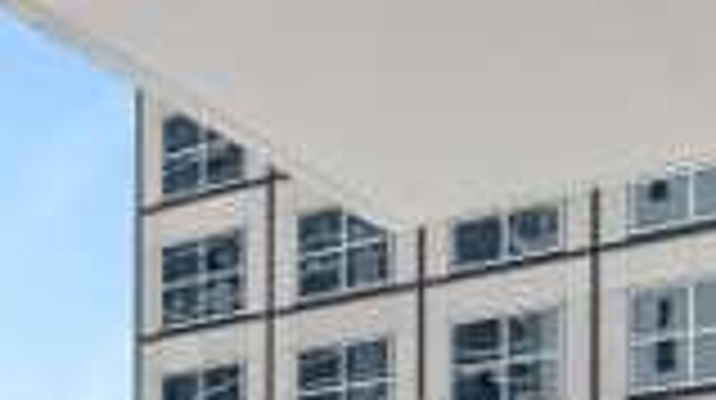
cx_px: -126
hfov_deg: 24.5
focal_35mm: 79
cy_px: 694
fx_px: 1498
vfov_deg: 13.8
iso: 250
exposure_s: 1/80
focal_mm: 10
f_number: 9
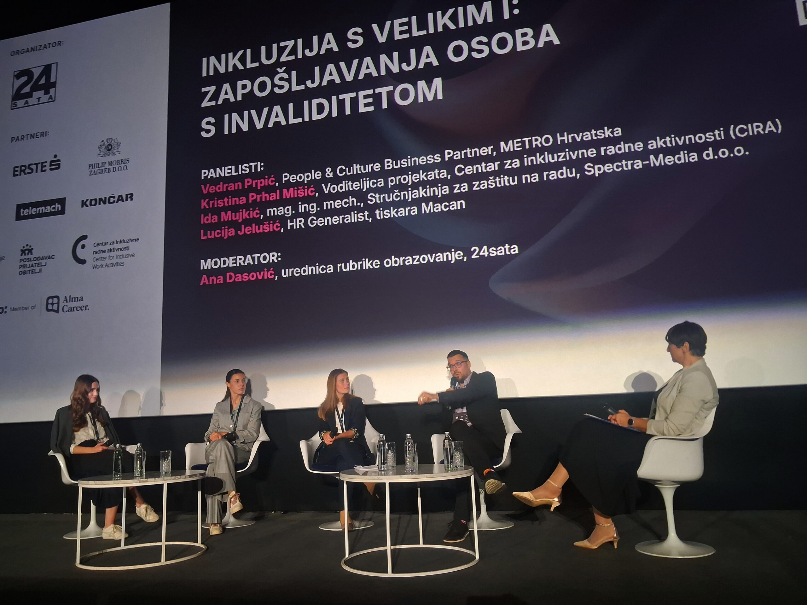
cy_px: 302
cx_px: 404
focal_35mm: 27
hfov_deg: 65.3
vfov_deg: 51.4
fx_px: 629
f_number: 1.8
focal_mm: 4
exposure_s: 1/40
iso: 400
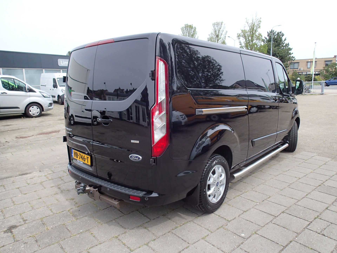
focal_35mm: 25
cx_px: 168
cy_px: 126
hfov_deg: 69.4
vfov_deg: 54.9
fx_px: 243
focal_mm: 4.5
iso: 100
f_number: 2.8
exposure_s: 1/800
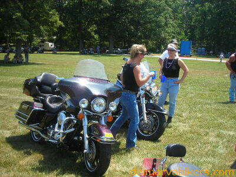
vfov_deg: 35.1
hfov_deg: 45.8
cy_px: 88
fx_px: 280
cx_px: 118
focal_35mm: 41
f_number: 3.3
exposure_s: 1/220
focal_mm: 6.8
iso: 50
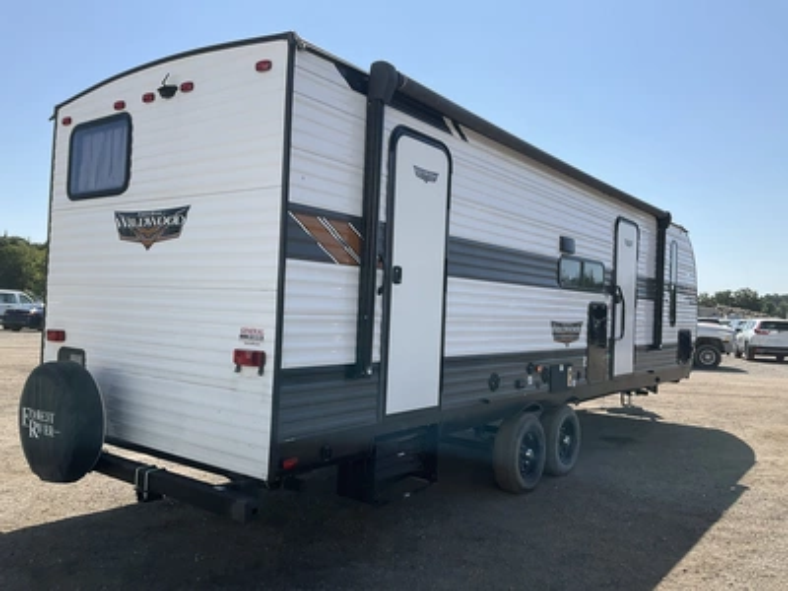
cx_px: 394
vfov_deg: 48.2
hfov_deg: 61.7
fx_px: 660
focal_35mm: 29
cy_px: 296
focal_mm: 3
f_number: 1.8
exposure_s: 1/2320
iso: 25
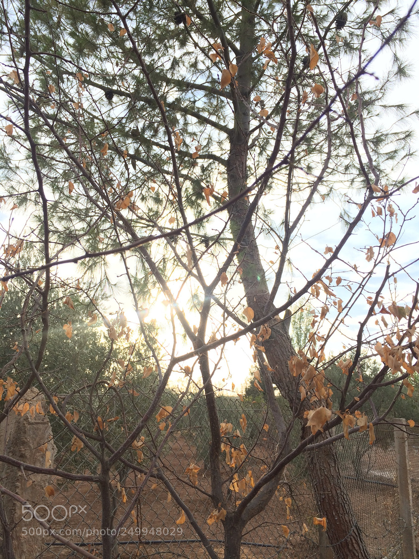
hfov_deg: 48.2
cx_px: 210
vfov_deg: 61.7
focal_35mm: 29
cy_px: 280
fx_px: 468
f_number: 2.2
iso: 32
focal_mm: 4.15
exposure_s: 1/247
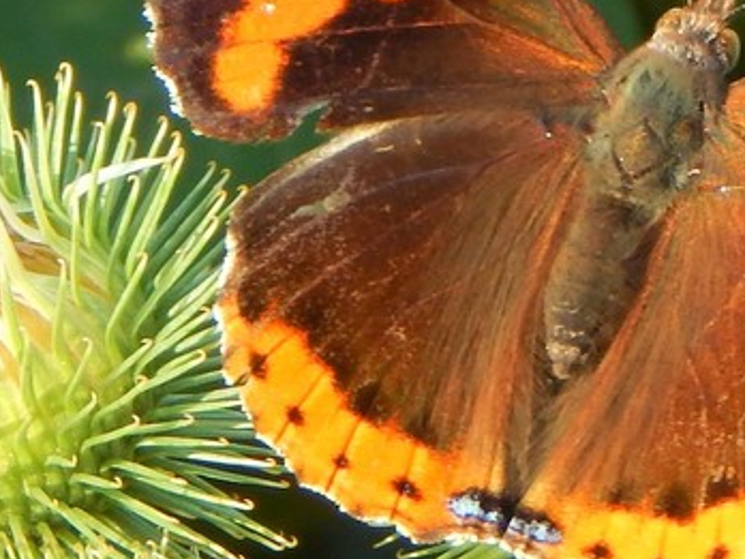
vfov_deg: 2.9
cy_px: 122
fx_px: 10933
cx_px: 624
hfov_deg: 3.9
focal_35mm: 508
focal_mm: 37.1
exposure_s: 1/60
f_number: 5.4
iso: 125
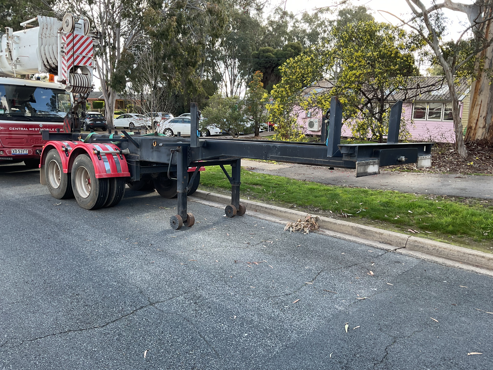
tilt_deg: -12.2
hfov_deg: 61.7
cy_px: 185
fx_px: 413
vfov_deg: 48.2
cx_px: 246
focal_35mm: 29
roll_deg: -1.2
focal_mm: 3
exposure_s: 1/120
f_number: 1.8
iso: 16
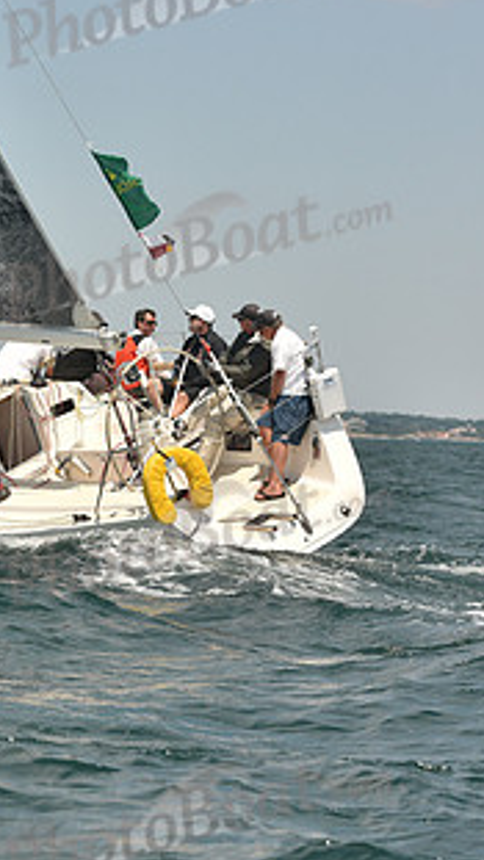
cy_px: 433
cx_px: -138
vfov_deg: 12.0
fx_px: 4106
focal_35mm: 180
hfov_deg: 6.7
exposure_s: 1/1250
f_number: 5.6
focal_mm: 92
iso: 320
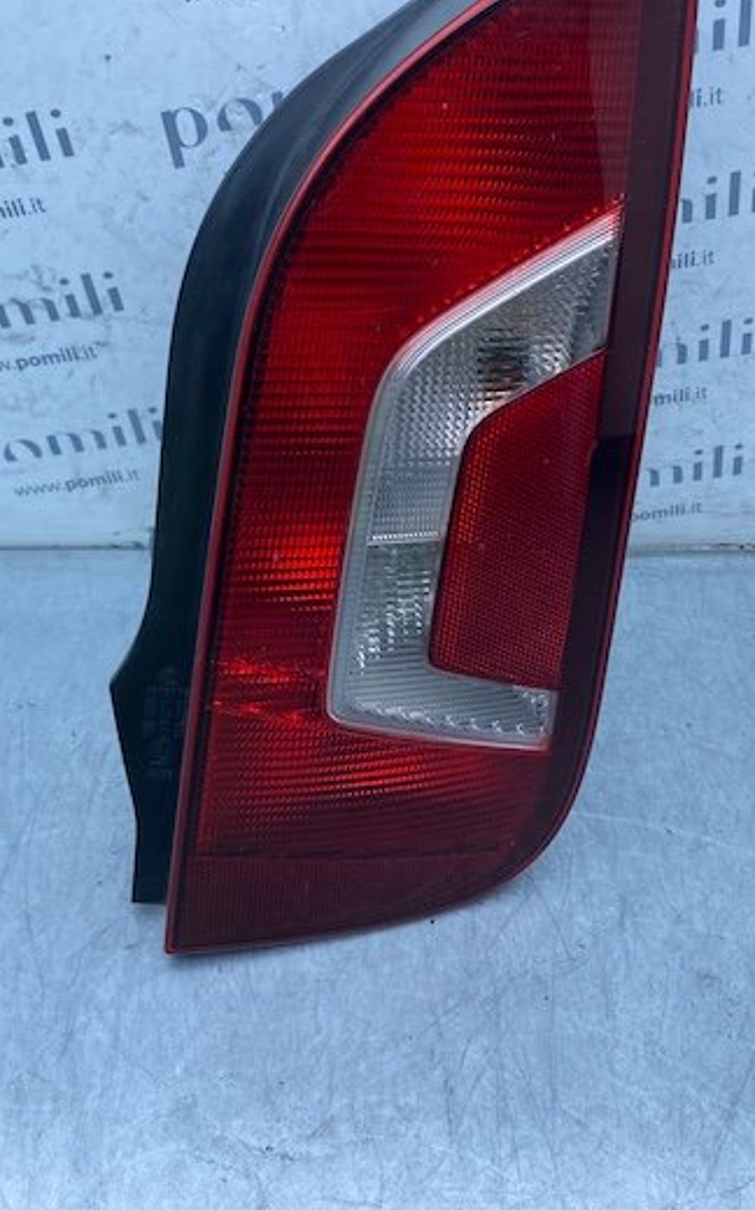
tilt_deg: -41.2
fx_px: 1120
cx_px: 347
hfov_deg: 37.2
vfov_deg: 56.5
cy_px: 511
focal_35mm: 34
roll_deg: -1.3
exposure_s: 1/685
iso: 32
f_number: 1.8
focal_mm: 4.25
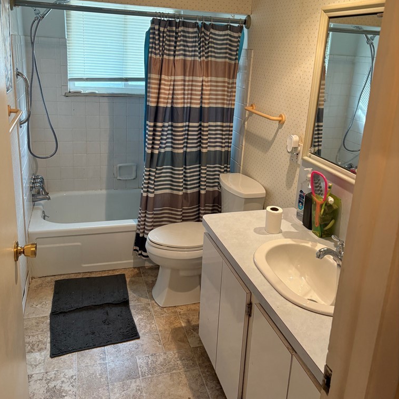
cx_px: 198
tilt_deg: -15.4
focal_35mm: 31
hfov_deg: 52.5
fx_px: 404
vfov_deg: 52.3
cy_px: 168
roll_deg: -3.1
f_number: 1.6
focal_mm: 5.96
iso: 160
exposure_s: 1/60
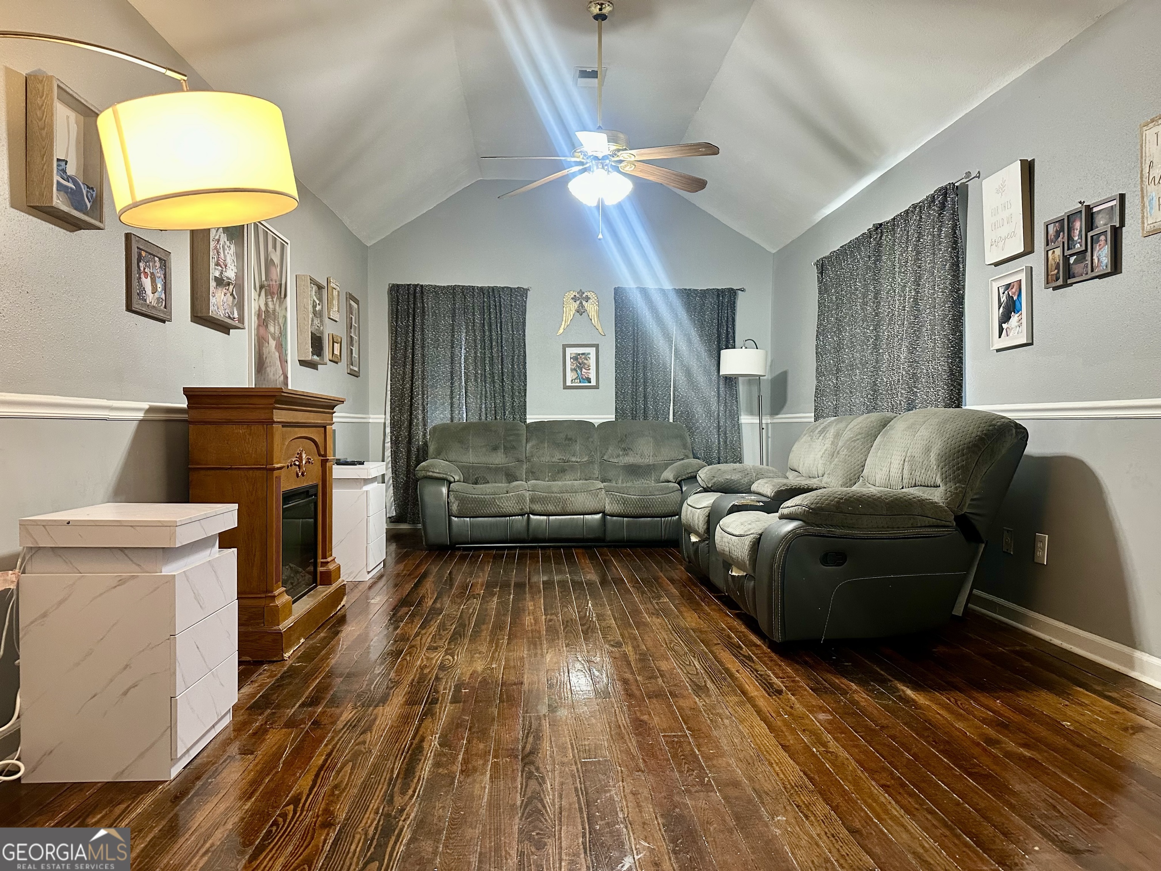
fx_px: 805
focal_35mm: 24
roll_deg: +0.5
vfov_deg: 56.8
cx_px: 580
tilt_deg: -2.2
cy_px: 436
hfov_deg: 71.6
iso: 500
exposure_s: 1/60
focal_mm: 6.86
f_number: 1.78
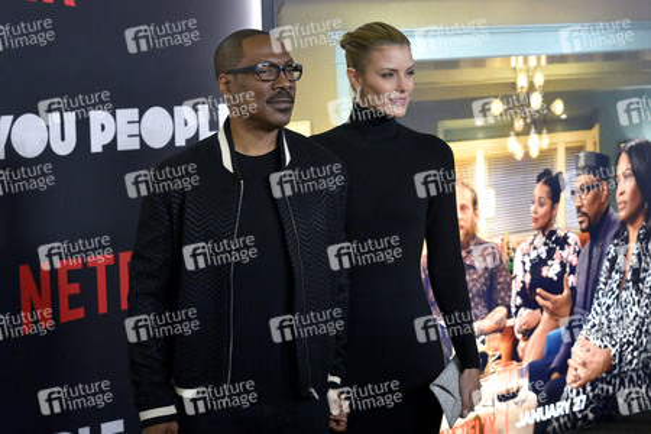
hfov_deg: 28.8
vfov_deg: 19.5
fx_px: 1266
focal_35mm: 70
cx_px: 326
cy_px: 217
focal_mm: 70
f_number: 6.3
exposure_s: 1/250
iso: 3200
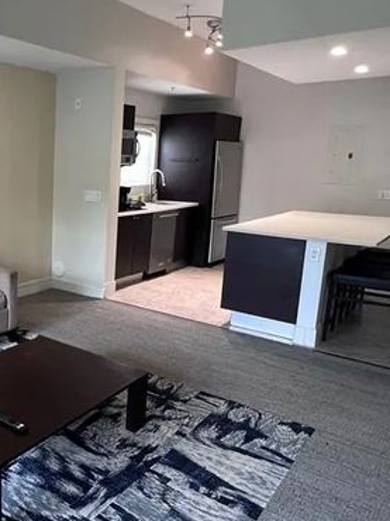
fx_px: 451
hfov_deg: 41.2
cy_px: 246
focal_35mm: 30
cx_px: 7
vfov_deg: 60.0
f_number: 1.8
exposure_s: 1/60
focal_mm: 1.57
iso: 160
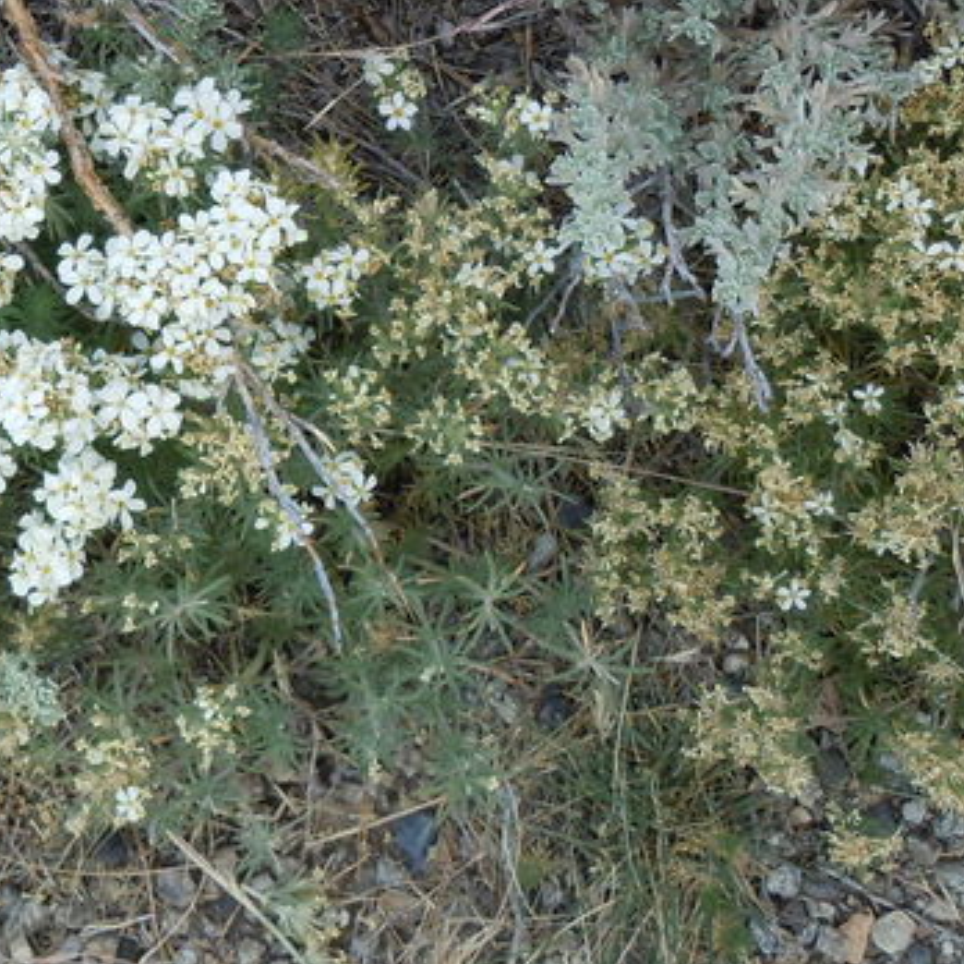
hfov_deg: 14.3
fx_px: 3781
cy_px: 385
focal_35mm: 120
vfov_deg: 14.5
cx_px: -39
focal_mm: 10.6
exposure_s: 1/200
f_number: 4
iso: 100
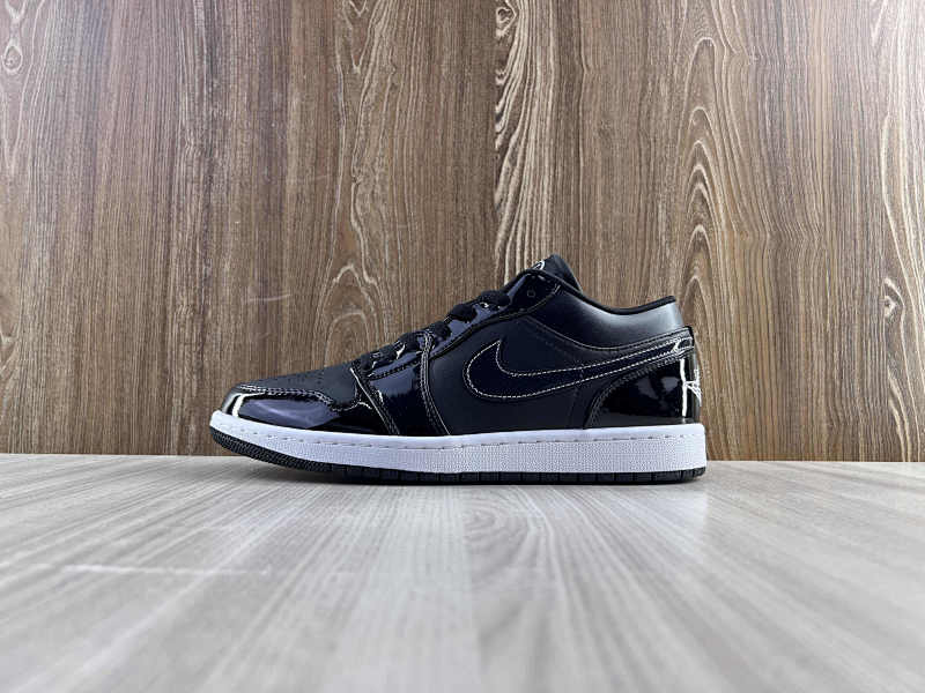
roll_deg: -0.4
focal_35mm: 26
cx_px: 462
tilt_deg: +2.8
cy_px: 346
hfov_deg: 67.3
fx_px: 695
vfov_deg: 53.1
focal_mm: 5.7
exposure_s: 1/113
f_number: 1.5
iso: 32
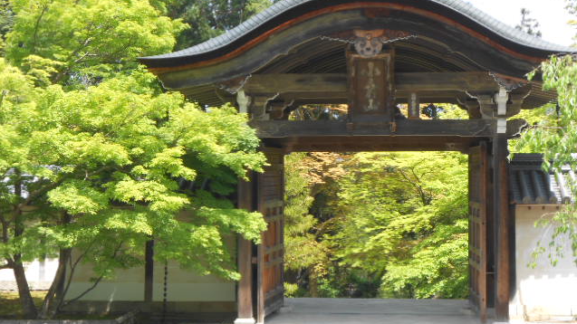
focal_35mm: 69
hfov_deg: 30.6
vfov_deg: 17.5
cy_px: 153
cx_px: 288
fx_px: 1055
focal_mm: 11.3
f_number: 5.6
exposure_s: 1/100
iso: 80
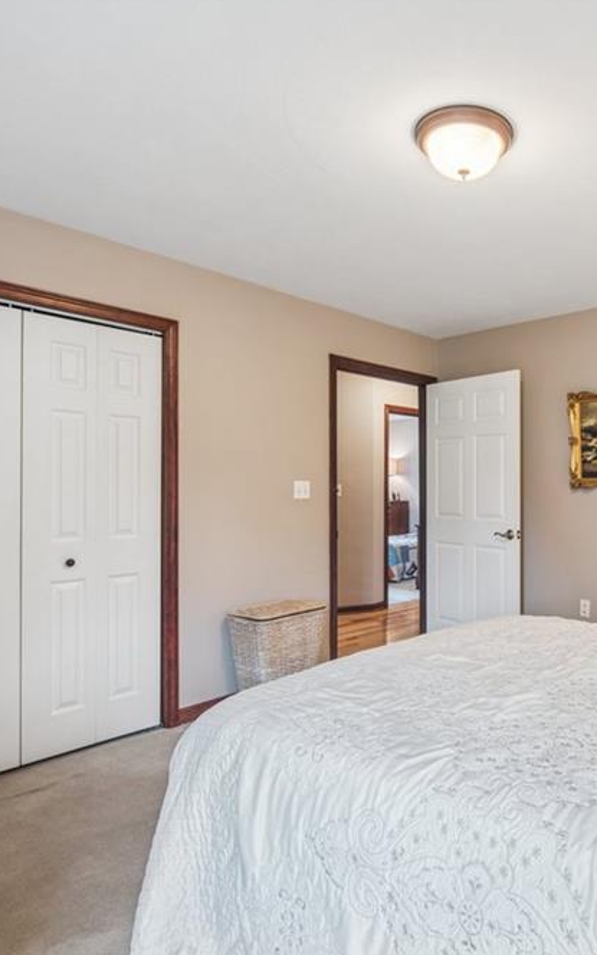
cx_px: 465
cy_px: 481
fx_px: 573
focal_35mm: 22
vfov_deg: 79.7
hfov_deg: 52.1
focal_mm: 14
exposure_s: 1/4
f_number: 8
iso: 50
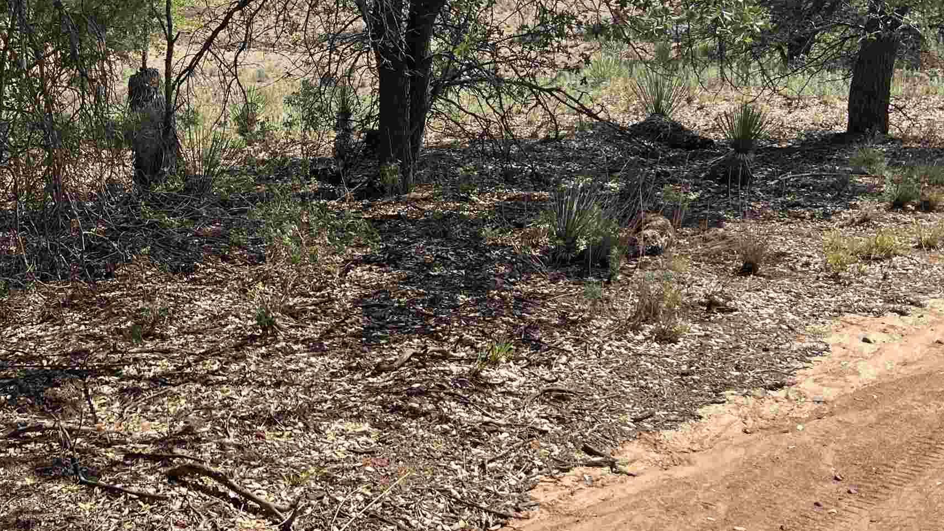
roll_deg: +1.6
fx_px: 1277
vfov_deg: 23.4
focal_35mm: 51
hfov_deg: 38.7
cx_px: 159
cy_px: 201
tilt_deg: -10.8
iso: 50
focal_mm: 5.7
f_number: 1.5
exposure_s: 1/1575
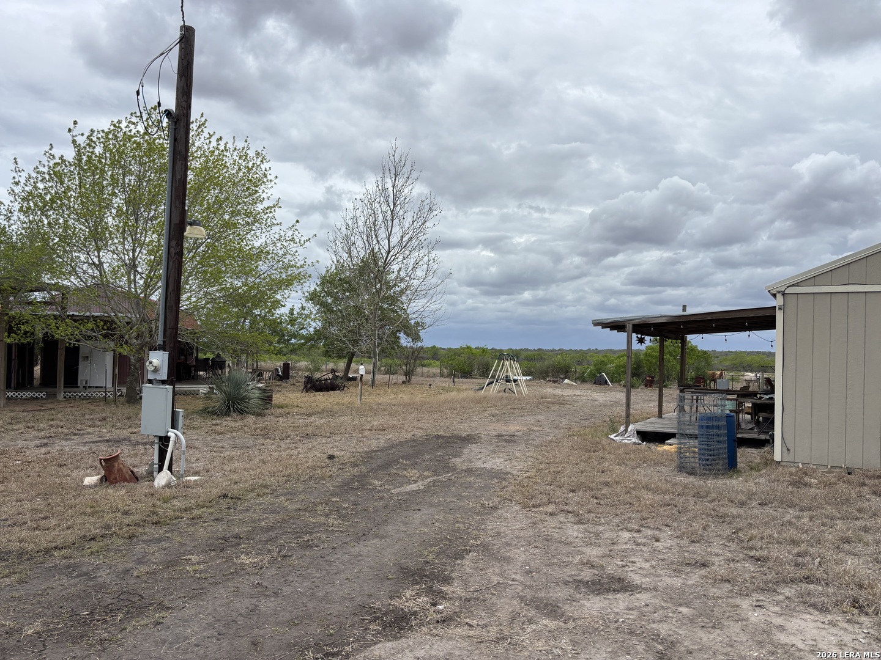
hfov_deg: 67.3
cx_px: 440
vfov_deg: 53.1
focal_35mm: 26
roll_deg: -1.6
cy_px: 330
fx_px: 662
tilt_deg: +1.6
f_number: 1.6
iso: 50
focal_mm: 5.96
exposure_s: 1/5952
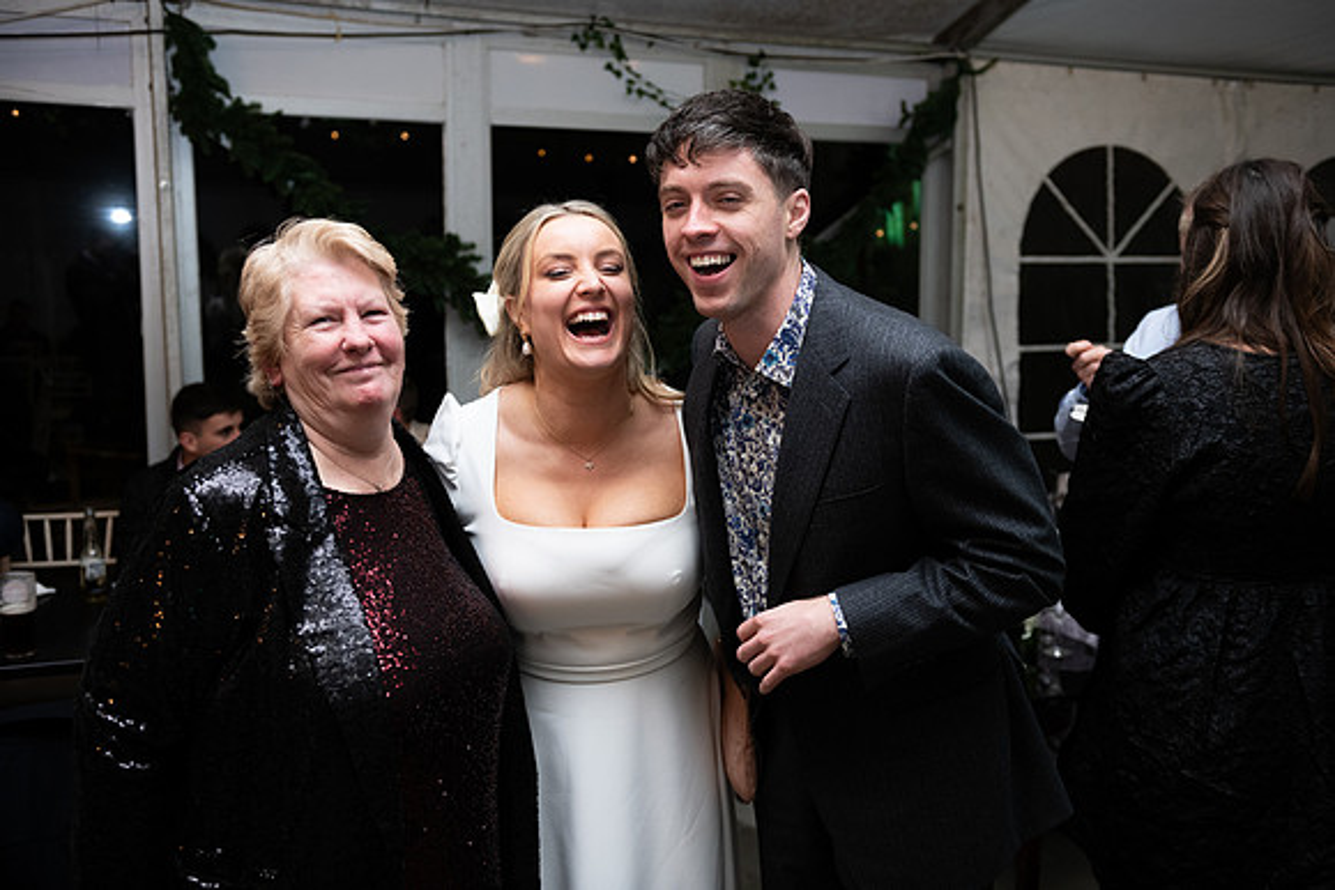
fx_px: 1298
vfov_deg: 37.9
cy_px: 445
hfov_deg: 54.4
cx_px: 668
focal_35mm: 35
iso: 800
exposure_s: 1/160
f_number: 3.5
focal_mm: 35
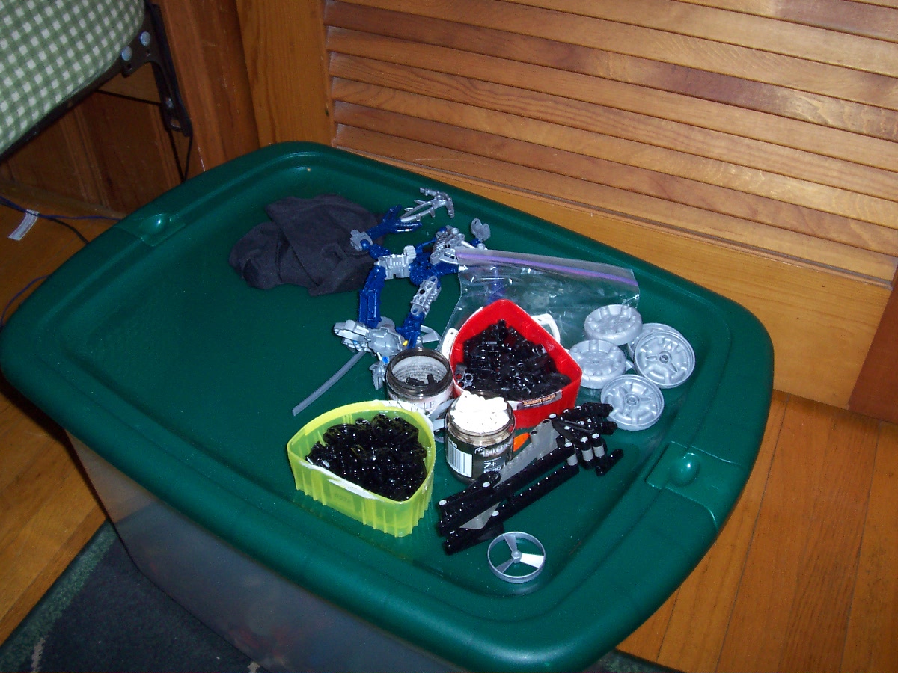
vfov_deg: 38.7
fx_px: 960
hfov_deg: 50.1
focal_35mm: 37
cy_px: 336
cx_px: 449
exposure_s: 1/60
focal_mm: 5.6
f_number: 2.8
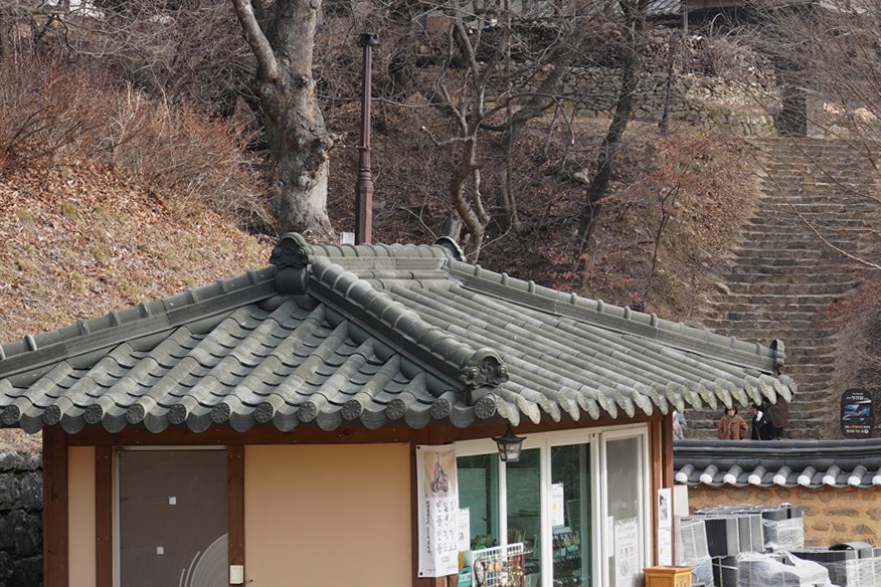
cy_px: 188
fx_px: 3352
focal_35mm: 137
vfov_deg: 10.0
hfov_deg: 14.7
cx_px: 876
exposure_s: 1/100
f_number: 10
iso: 200
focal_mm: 60
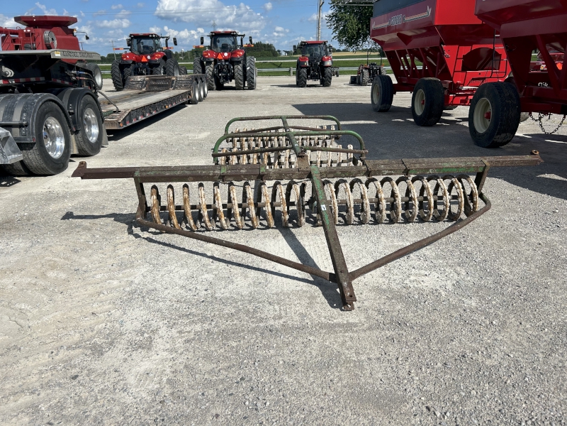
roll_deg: +0.6
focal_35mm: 26
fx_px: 426
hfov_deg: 67.3
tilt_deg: -19.7
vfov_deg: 53.1
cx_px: 284
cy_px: 213
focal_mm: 5.7
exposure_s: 1/8000
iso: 50
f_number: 1.5
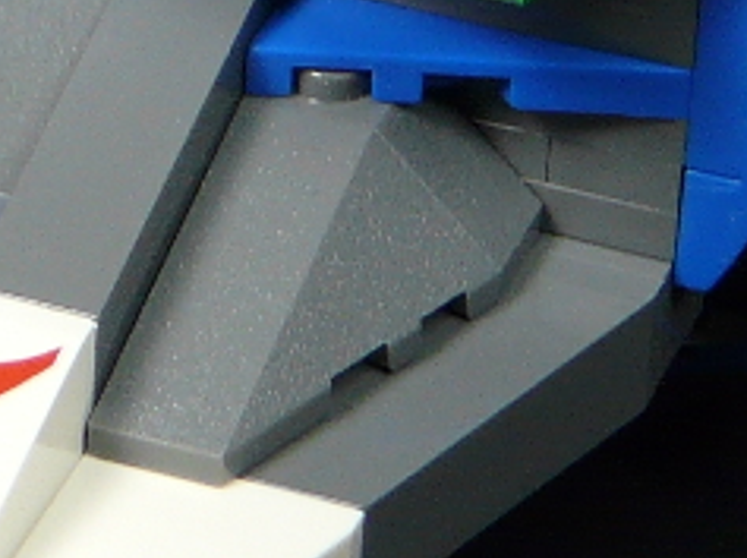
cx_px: -585
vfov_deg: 4.3
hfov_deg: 5.7
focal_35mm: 342
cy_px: -235
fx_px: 7369
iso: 100
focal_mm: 10.2
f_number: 3.2
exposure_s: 1/25
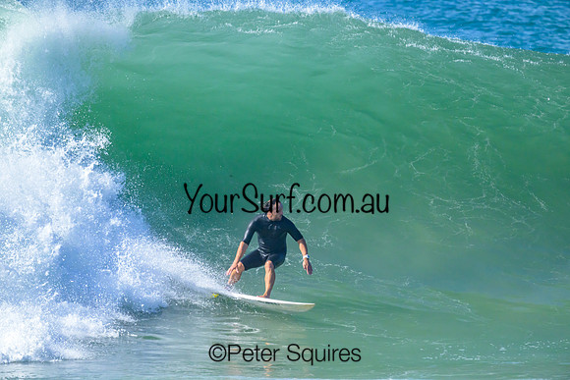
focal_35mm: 1120
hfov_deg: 1.8
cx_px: 285
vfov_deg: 1.2
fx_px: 17737
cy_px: 190
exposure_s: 1/6400
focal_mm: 1120
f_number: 9
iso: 2500
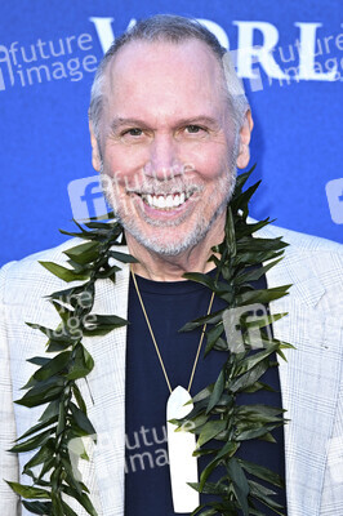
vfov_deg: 17.2
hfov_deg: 11.5
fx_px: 1704
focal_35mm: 119
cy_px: 258
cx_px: 172
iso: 800
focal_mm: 119
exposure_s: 1/250
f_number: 6.3
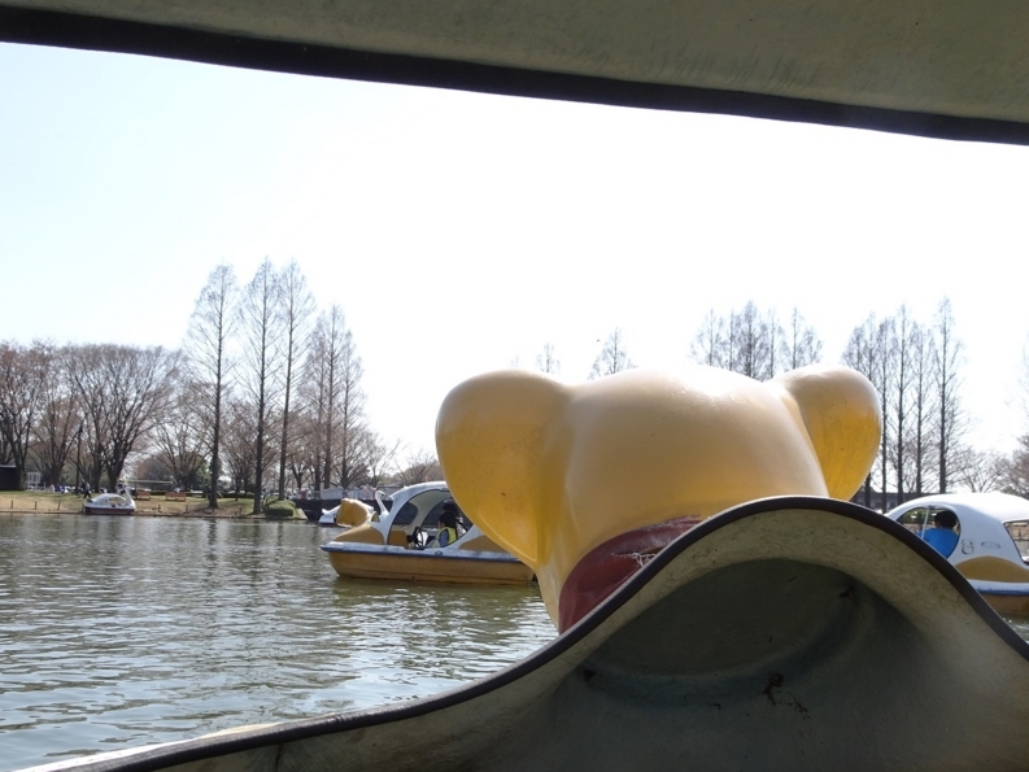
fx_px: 922
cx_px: 503
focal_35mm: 31
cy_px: 492
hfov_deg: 58.3
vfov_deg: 45.0
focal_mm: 4.1
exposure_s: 1/640
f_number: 3.5
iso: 80
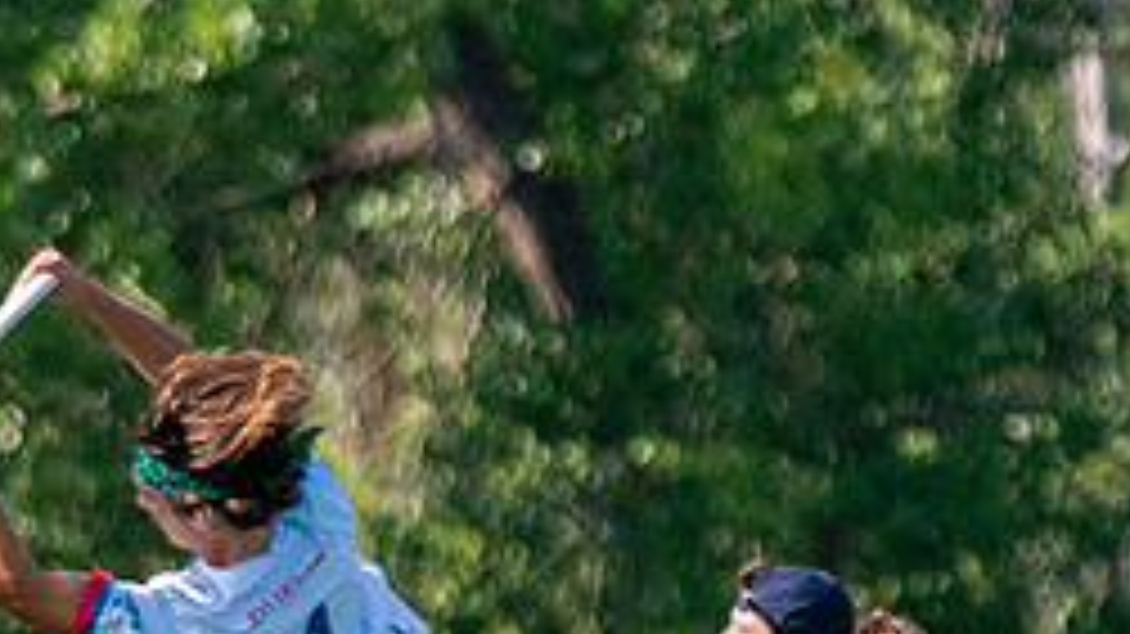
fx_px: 26329
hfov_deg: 2.5
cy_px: 770
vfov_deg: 1.4
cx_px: 434
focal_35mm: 879
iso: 1000
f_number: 2.8
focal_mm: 200
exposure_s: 1/32000
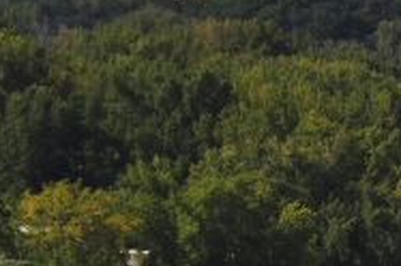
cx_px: 566
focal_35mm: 771
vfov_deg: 1.8
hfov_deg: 2.7
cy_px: 276
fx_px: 8573
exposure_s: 1/350
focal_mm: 150
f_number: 11
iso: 200
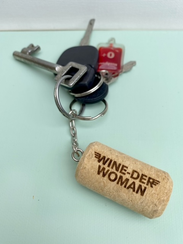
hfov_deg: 53.1
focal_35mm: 26
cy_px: 122
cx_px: 92
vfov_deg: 67.3
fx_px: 183
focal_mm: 4.25
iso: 32
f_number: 1.8
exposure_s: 1/1245
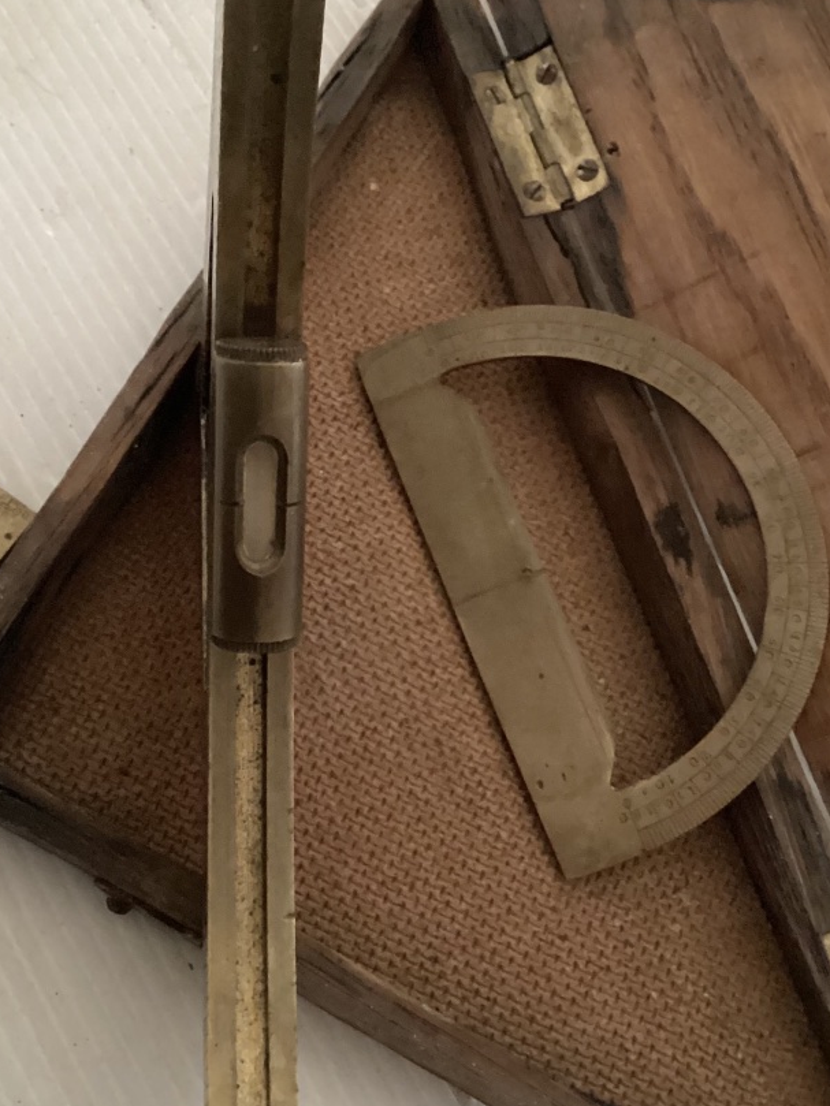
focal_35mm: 46
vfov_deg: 41.2
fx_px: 1470
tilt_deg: -63.0
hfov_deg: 31.4
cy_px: 503
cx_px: 321
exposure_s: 1/17
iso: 800
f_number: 2.4
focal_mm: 3.3
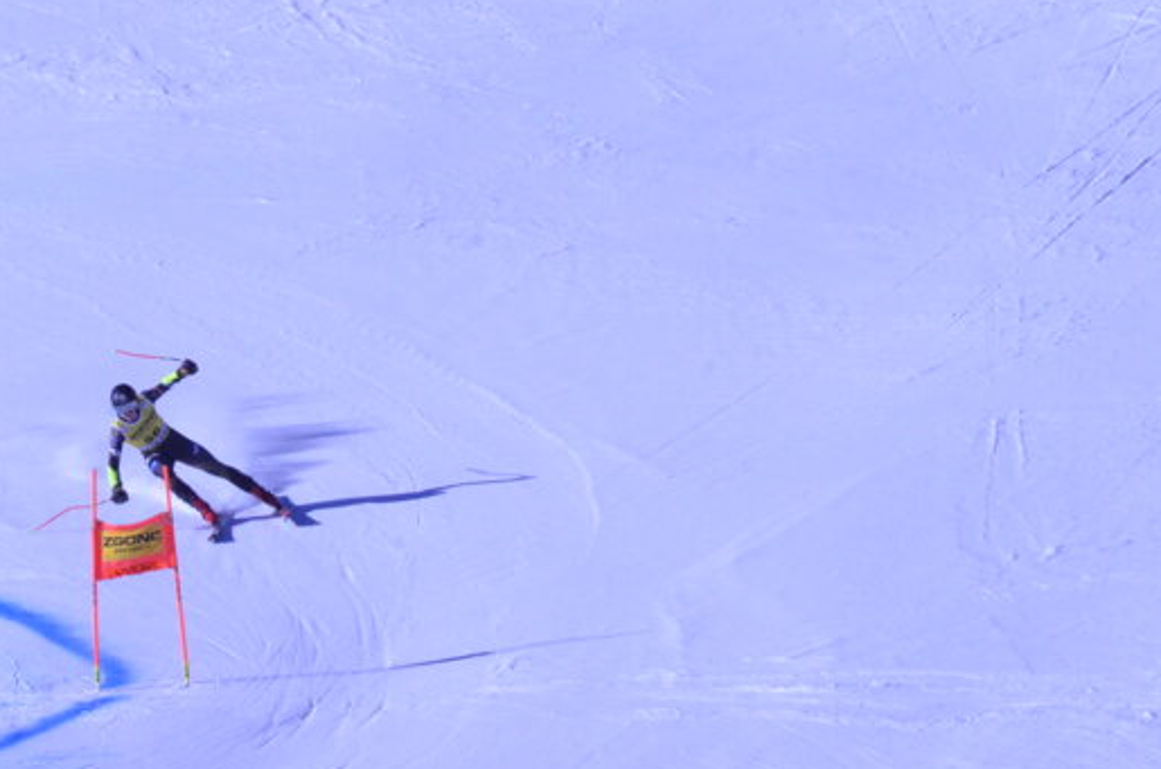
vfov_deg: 1.0
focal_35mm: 1411
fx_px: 45406
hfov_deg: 1.5
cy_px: 603
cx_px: 290
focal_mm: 500
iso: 3200
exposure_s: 1/3000
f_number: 19
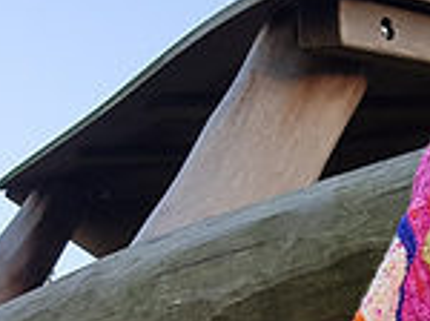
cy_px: 378
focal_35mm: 111
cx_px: 780
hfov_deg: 15.3
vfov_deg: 13.0
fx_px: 1377
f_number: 1.7
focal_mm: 4.2
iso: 50
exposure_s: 1/286
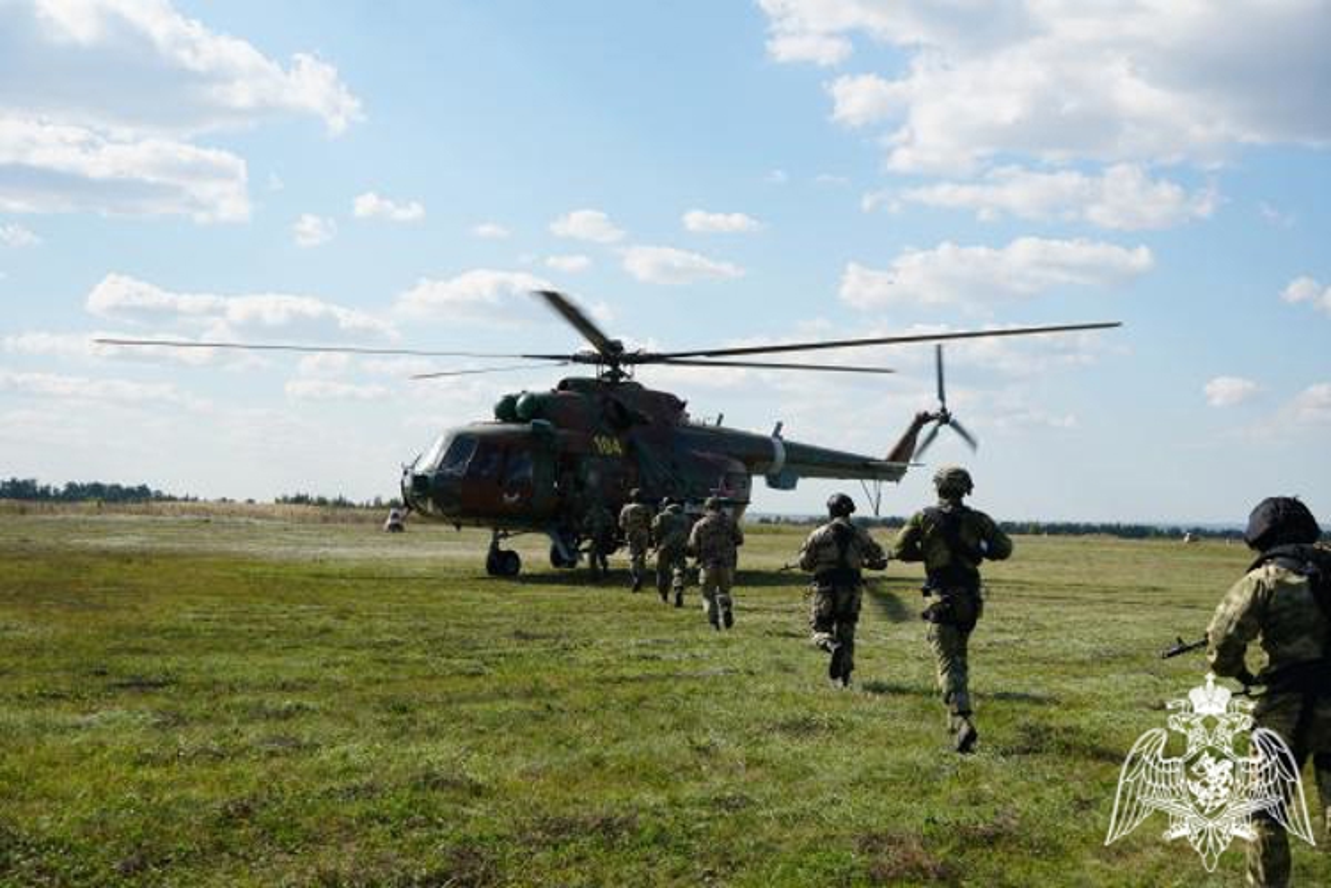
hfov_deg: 40.0
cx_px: 666
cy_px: 444
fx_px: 1830
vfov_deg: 27.3
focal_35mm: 50
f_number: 5.6
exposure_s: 1/640
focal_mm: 33
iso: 100
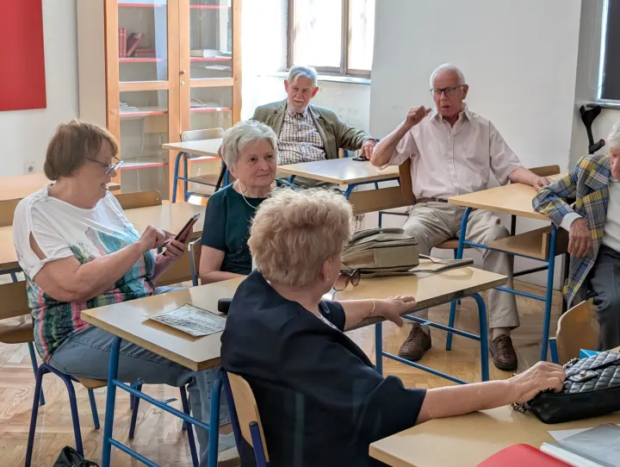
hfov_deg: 38.9
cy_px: 234
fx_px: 879
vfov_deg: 29.7
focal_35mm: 49
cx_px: 310
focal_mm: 6.9
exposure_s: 1/102
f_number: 1.68
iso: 219
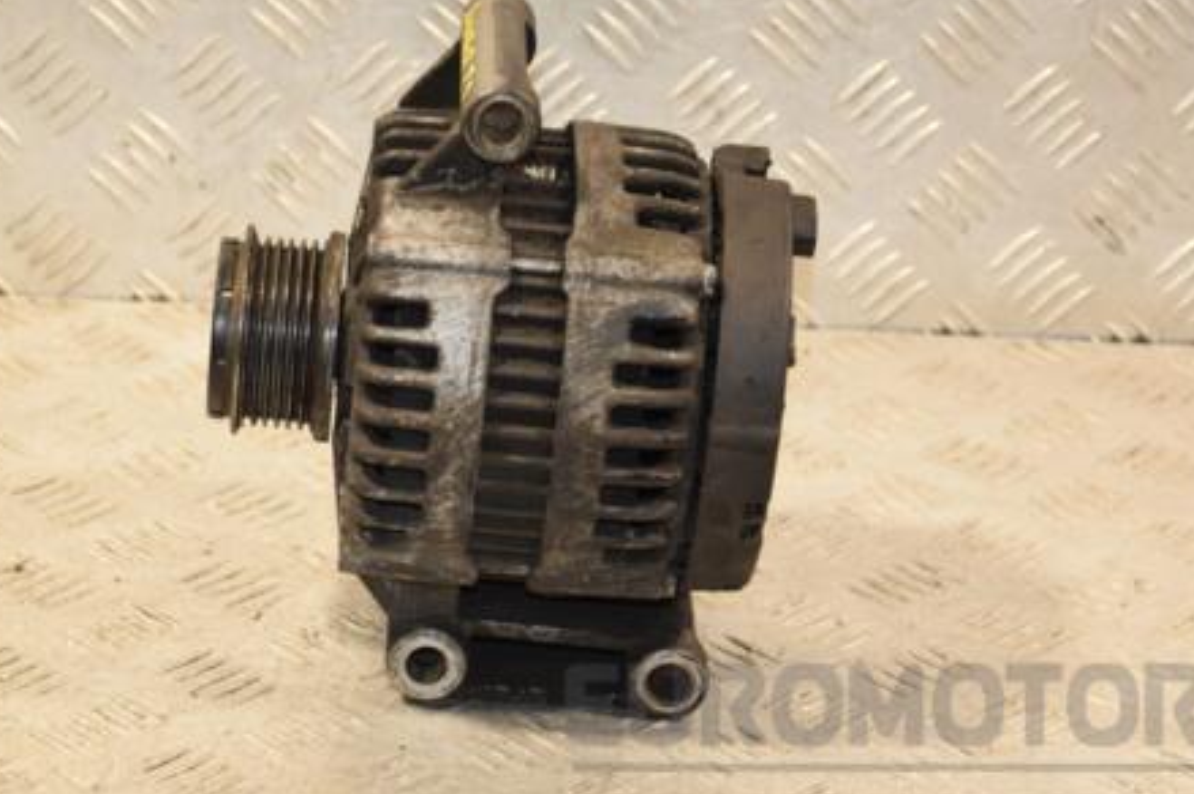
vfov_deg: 11.5
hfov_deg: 17.2
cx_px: 514
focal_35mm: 119
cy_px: 343
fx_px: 3944
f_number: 5.6
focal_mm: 58
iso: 800
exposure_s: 1/200
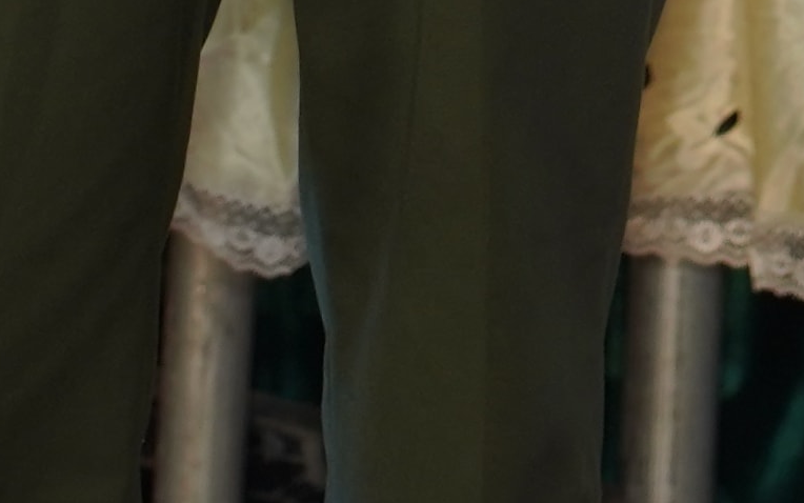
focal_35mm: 552
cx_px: 1175
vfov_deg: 2.3
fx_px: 12099
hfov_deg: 3.8
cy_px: -1500
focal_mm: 69
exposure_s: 1/250
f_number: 3.5
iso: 640
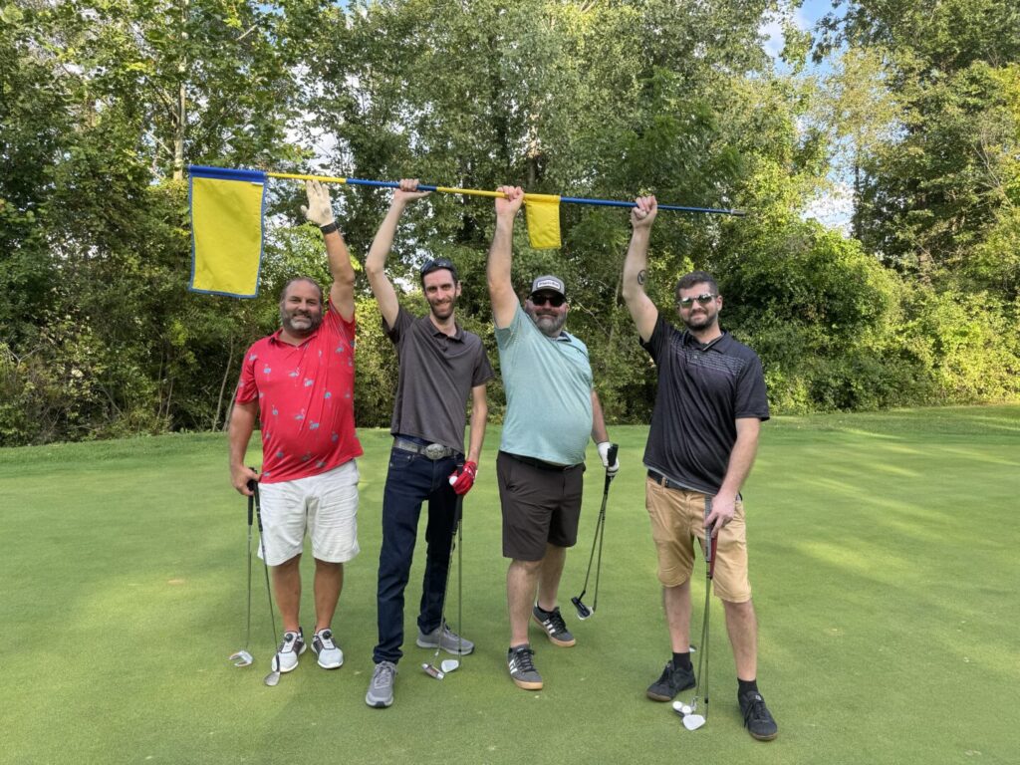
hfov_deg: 71.6
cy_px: 382
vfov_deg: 56.8
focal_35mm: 24
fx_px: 707
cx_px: 510
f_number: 1.78
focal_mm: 6.76
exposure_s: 1/510
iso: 80
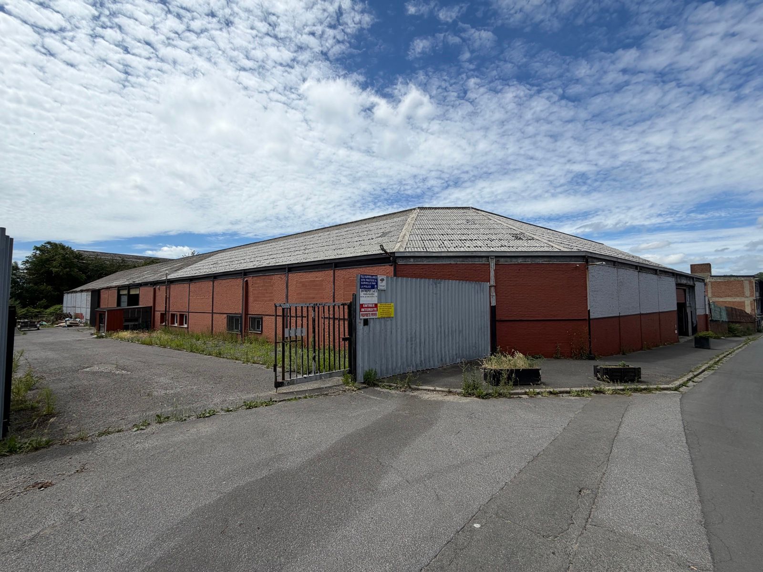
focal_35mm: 14
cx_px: 382
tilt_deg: +1.4
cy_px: 286
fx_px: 309
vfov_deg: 85.7
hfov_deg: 102.1
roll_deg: -0.2
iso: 20
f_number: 2.2
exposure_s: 1/1534
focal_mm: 2.22
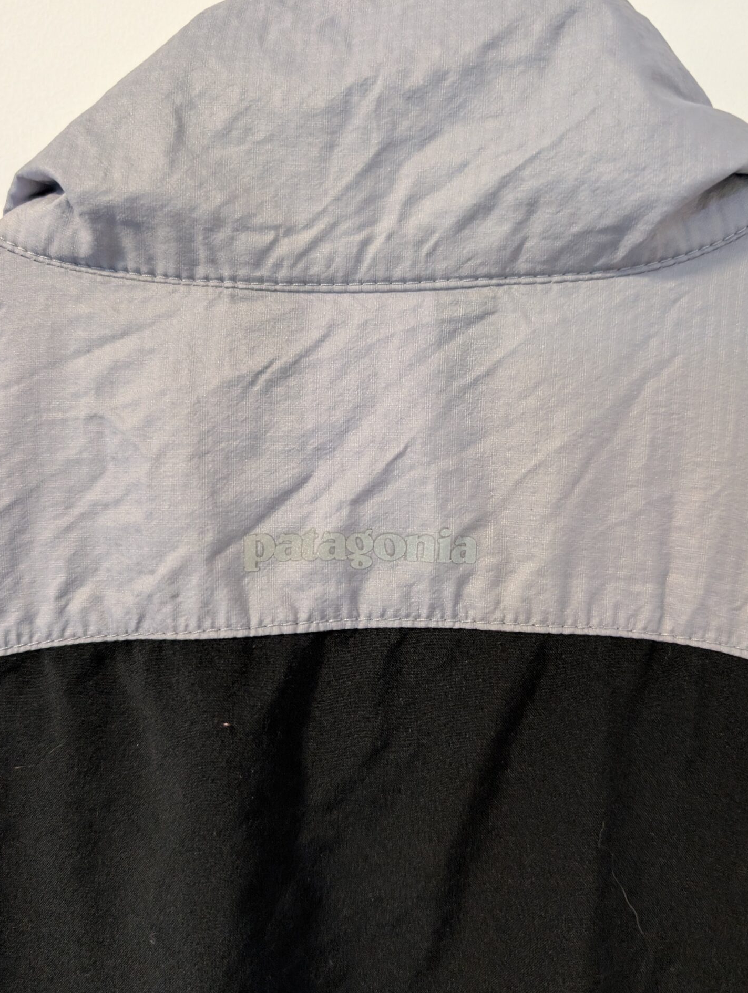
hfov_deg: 53.2
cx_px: 360
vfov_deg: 67.2
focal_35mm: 26
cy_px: 503
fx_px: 747
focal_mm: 6.9
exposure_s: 1/120
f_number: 1.68
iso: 1319
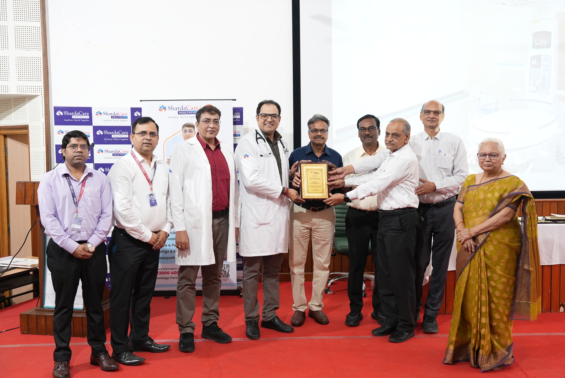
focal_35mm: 36
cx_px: 282
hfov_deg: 53.1
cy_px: 189
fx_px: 565
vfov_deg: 36.9
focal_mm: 36
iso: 2500
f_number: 4
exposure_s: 1/80
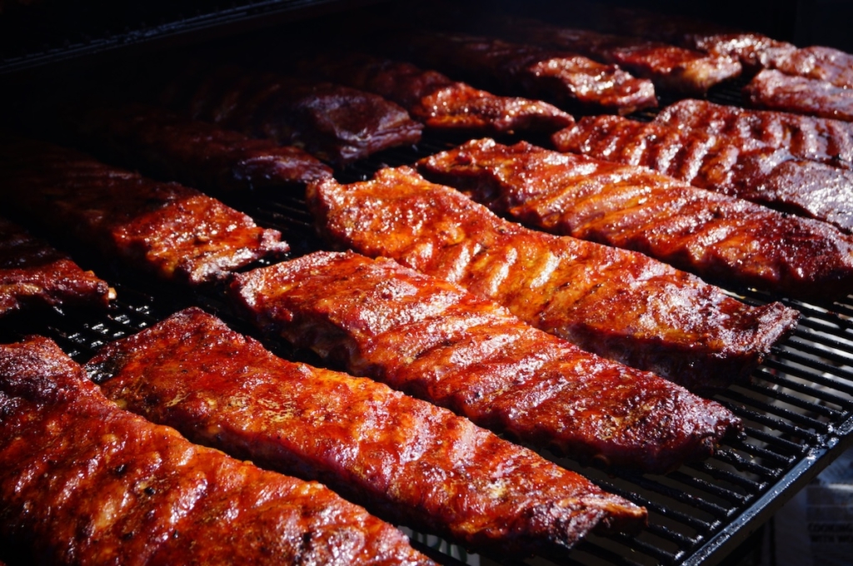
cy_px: 283
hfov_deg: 29.9
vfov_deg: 20.1
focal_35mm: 68
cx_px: 426
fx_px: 1597
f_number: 9
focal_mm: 45
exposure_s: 1/200
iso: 100
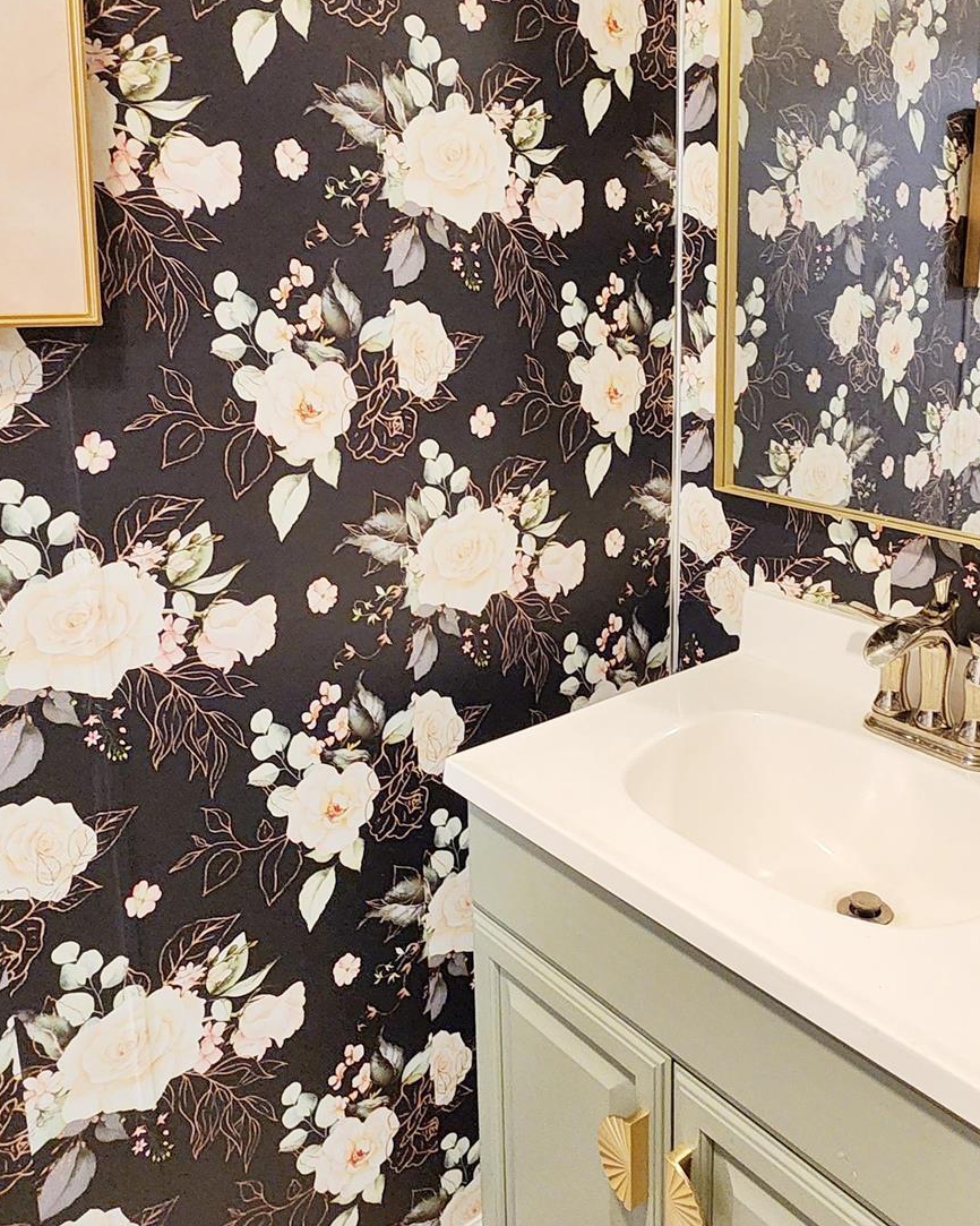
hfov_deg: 52.8
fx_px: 979
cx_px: 590
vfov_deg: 63.3
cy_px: 474
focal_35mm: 27
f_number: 2.2
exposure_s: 1/30
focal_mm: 2.2
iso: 640
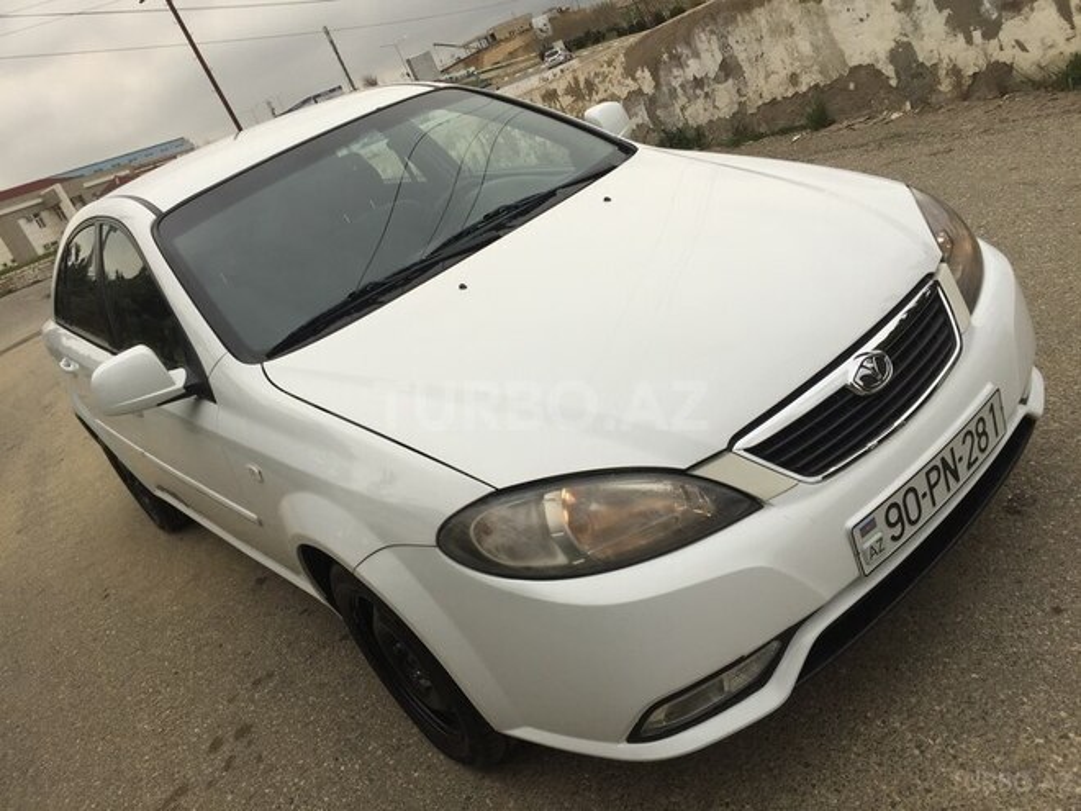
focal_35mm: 29
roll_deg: +25.4
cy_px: 406
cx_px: 540
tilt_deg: -18.3
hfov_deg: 61.7
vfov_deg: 48.2
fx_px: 906
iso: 32
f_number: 2.2
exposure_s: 1/1647
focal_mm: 4.15
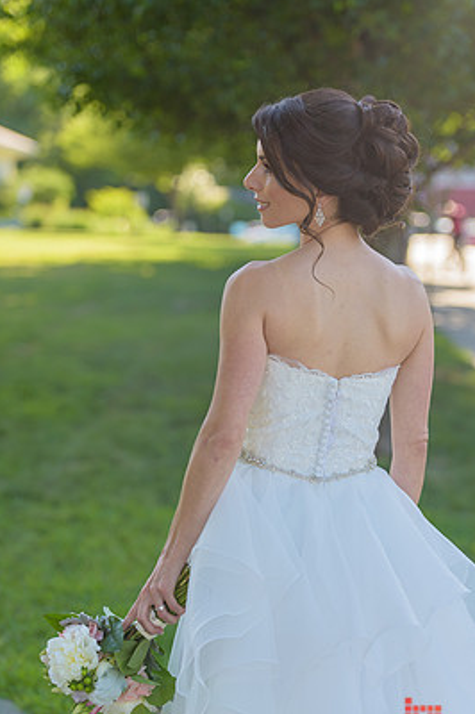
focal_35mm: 107
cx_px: 262
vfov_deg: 19.1
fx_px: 2121
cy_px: 387
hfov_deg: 12.8
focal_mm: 95
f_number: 3.2
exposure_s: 1/800
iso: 200
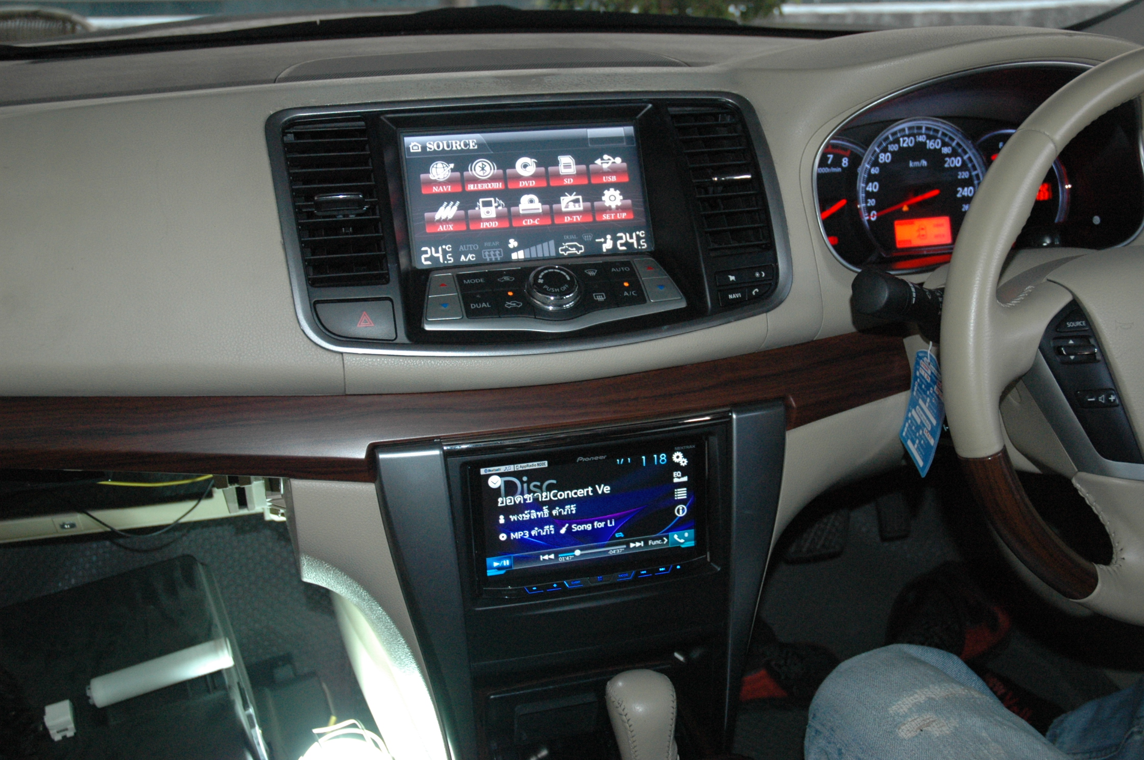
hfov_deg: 53.2
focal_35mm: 36
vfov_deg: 36.8
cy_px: 380
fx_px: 1143
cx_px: 572
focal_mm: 24
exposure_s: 1/60
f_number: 4
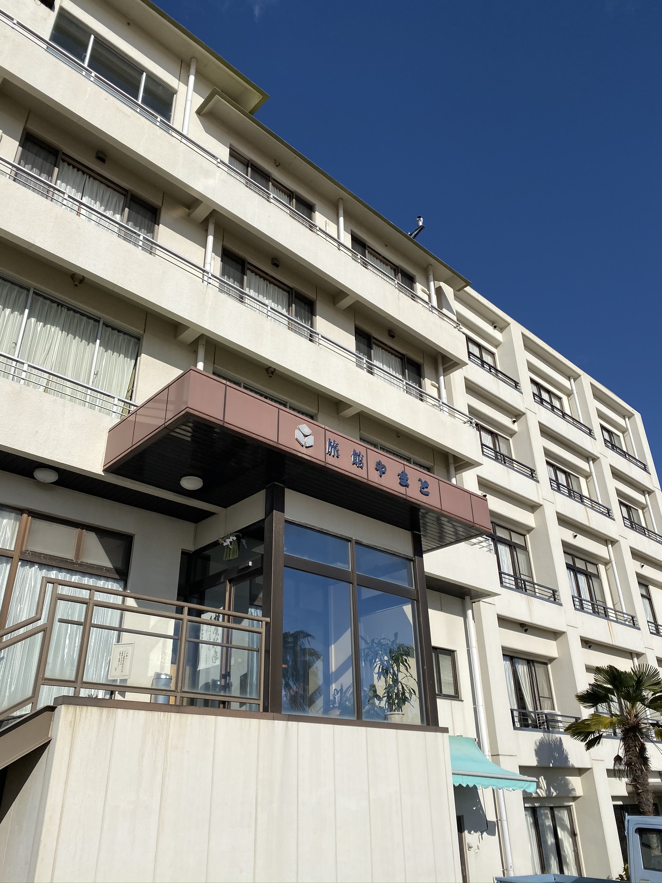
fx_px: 663
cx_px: 331
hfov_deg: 53.1
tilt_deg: +28.1
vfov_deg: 67.3
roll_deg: +0.6
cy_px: 442
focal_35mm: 26
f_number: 1.8
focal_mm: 4.25
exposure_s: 1/6803
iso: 32
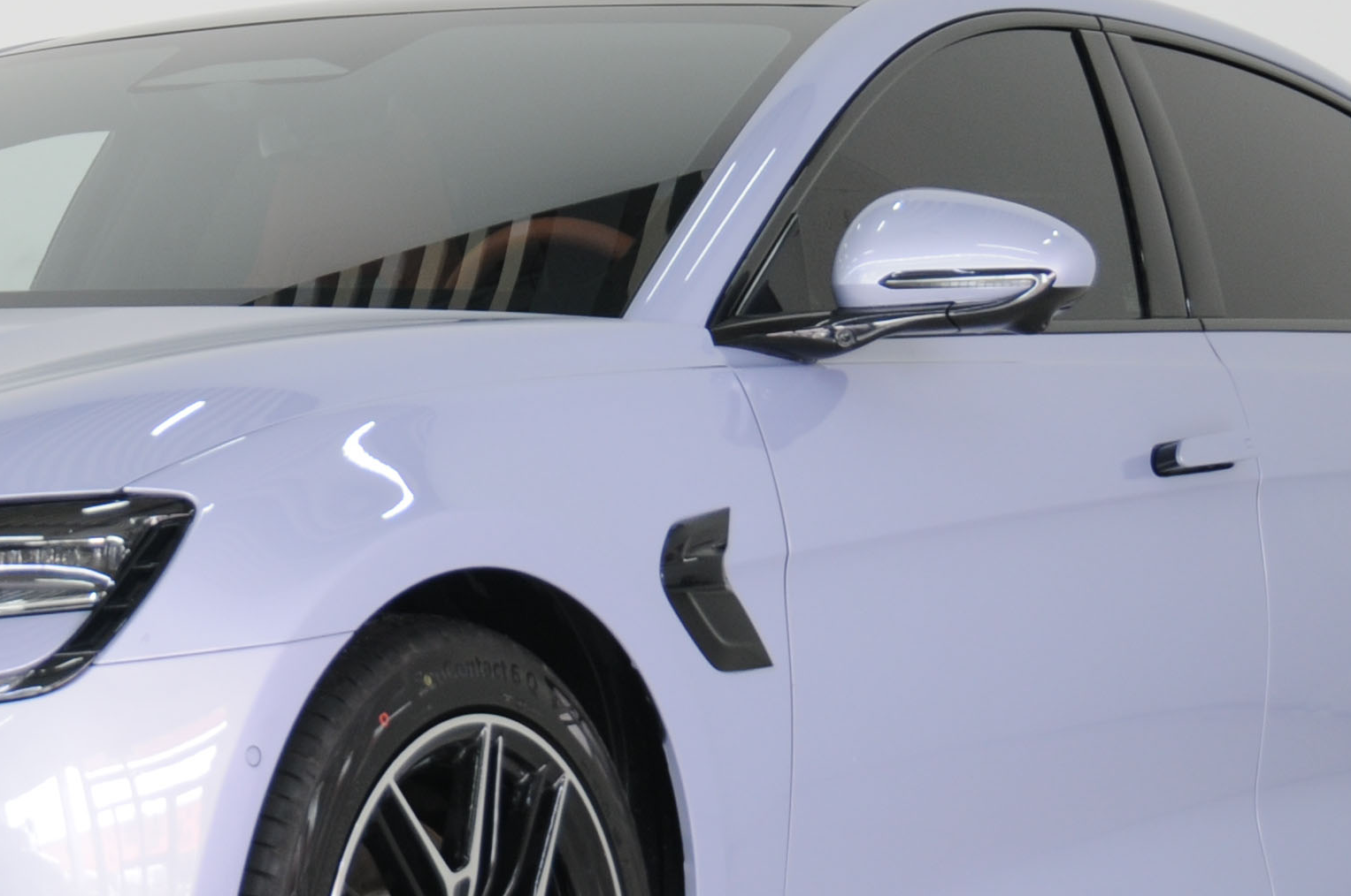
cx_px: 202
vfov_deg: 9.3
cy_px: 366
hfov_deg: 13.8
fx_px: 5525
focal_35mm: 147
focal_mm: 35
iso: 200
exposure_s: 1/15
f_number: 4.8
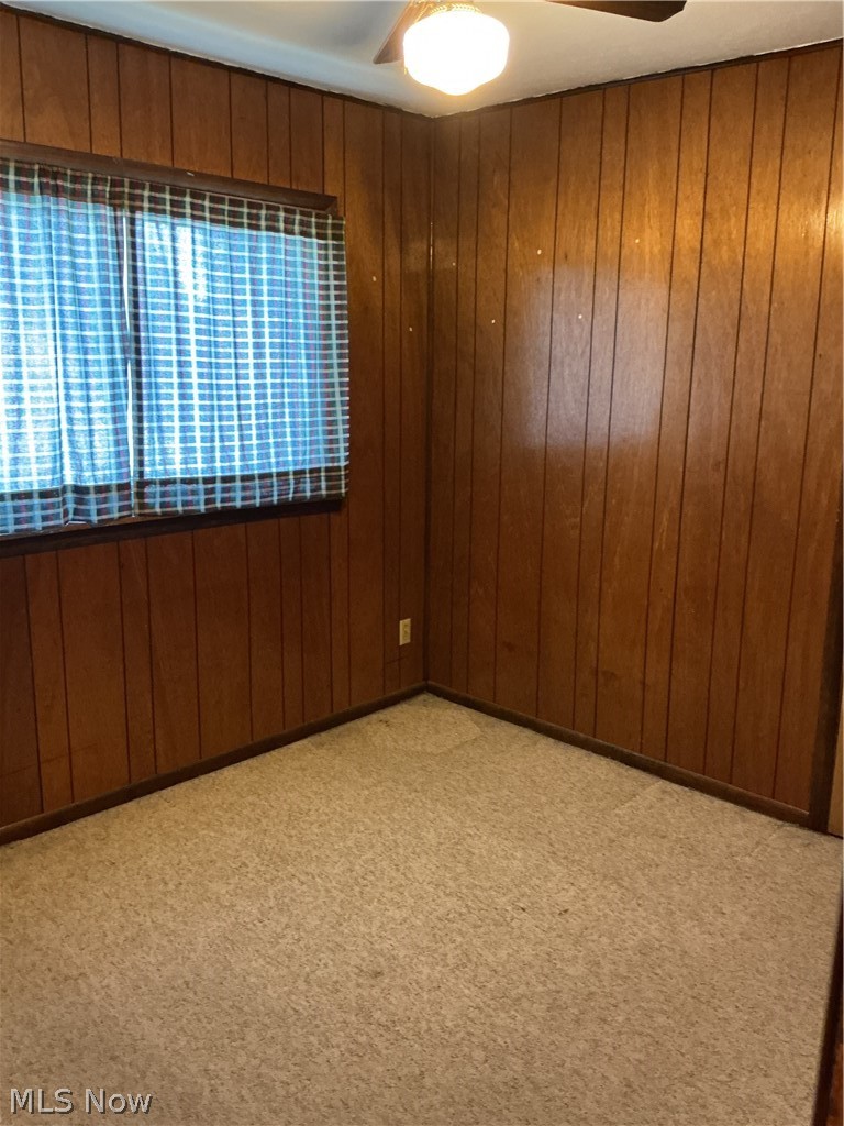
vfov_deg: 61.7
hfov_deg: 48.2
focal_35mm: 29
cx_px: 422
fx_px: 943
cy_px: 563
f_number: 1.8
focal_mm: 3
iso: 400
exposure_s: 1/30
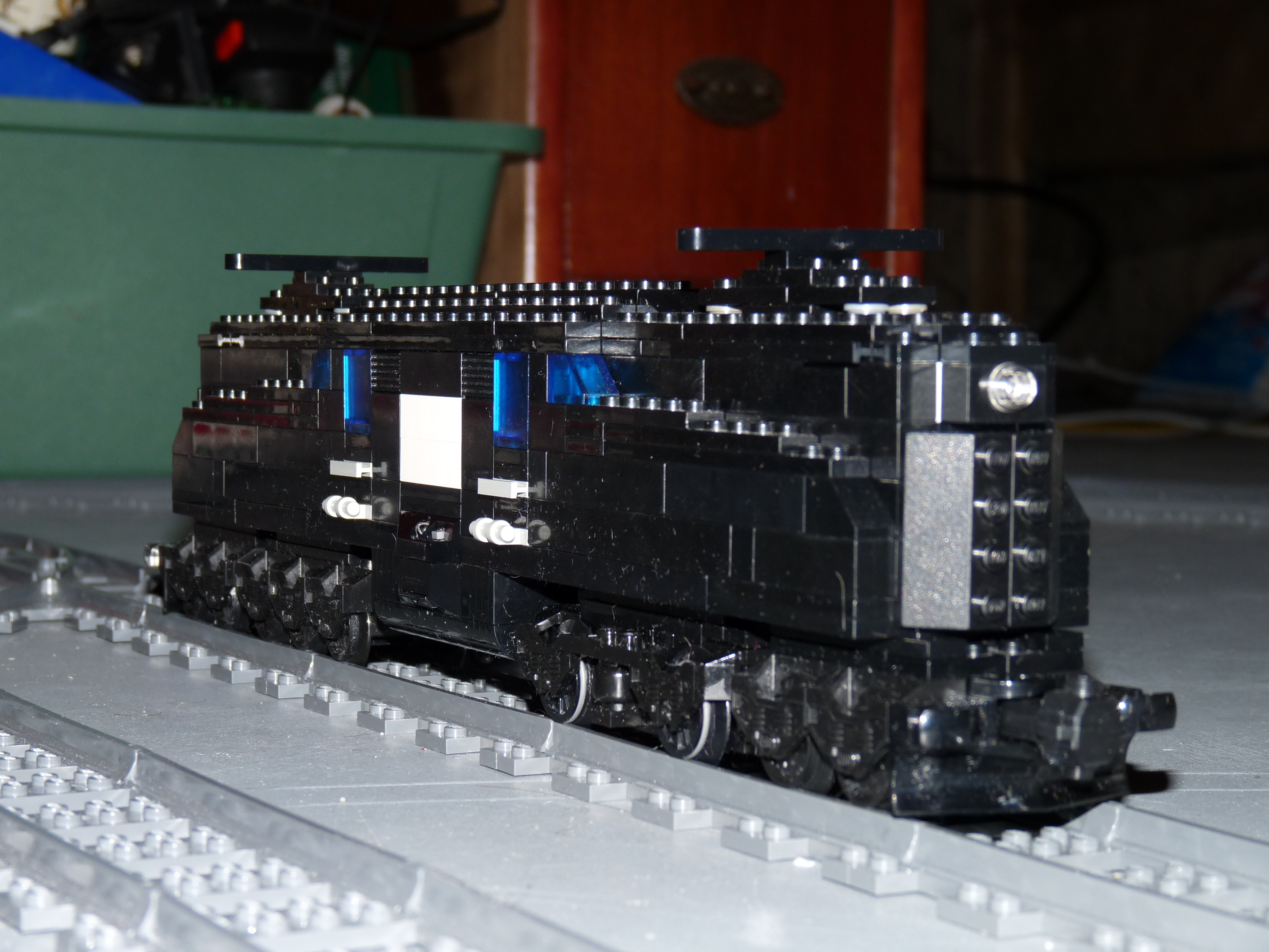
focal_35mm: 78
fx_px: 2859
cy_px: 476
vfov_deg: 18.9
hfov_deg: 25.0
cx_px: 634
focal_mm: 13.8
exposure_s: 1/125
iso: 100
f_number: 3.4
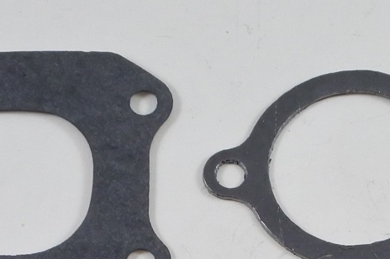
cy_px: 436
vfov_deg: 8.5
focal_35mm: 157
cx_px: 350
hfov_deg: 13.0
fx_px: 1700
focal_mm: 15.3
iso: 400
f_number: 4.2
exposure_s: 1/160
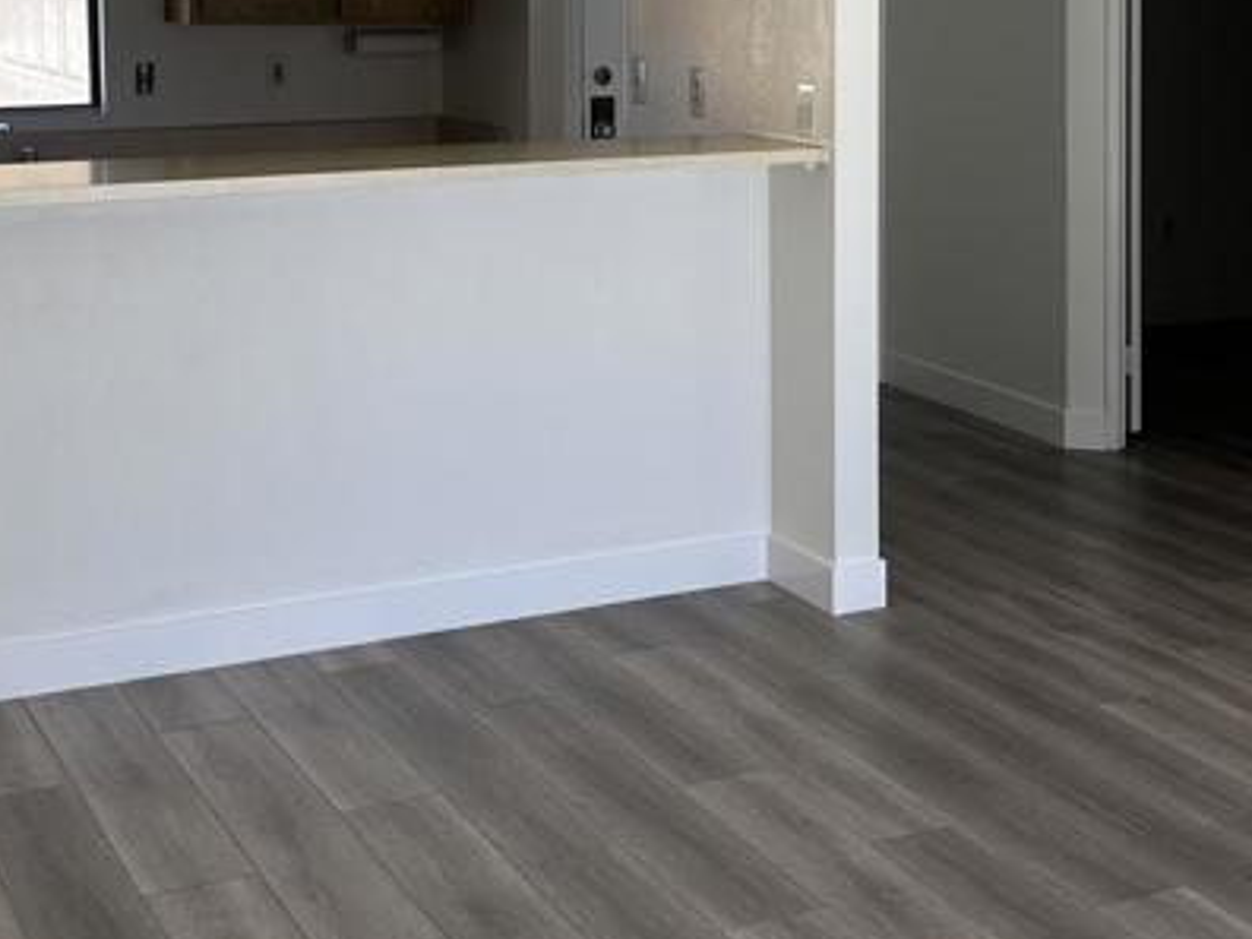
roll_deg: -0.5
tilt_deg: -3.8
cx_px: 822
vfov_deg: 23.1
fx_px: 2242
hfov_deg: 31.0
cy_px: 126
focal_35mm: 62
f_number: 1.78
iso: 64
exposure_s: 1/121
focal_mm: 6.86
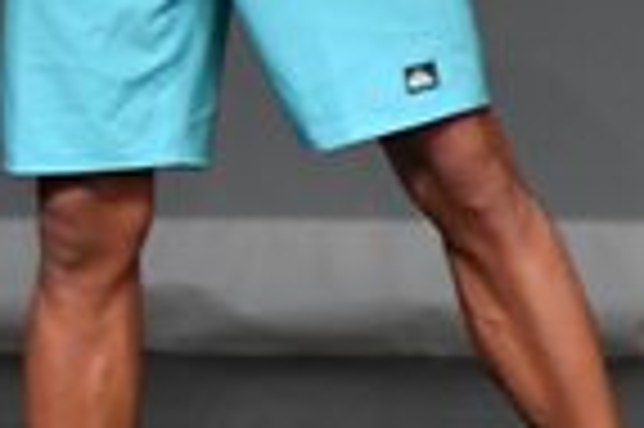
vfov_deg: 0.7
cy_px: -212
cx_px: -624
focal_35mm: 1871
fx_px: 33432
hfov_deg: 1.1
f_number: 5.6
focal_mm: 230
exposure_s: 1/400
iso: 3200
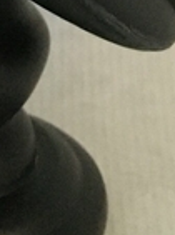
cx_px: -17
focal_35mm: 165
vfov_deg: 10.4
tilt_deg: -9.0
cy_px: -325
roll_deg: -0.4
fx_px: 1117
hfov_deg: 8.9
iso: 320
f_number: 2.2
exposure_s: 1/17
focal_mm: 4.15
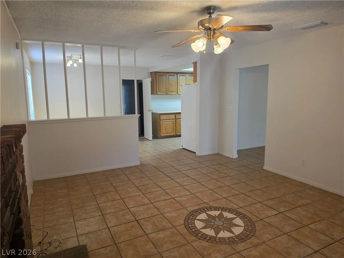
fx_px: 229
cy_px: 129
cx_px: 172
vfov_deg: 58.9
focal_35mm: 23
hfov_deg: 73.9
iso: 320
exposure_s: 1/120
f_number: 1.4
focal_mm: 6.5
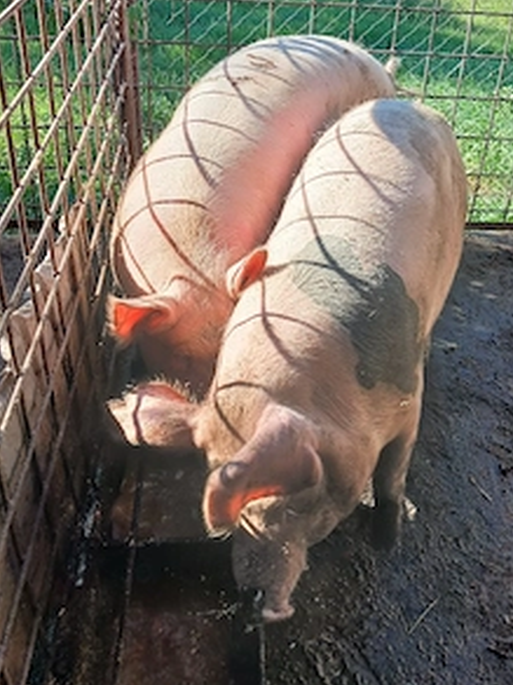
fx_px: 731
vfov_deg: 49.9
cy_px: 279
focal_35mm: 37
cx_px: 307
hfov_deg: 38.5
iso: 20
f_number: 1.8
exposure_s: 1/123
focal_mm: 3.98
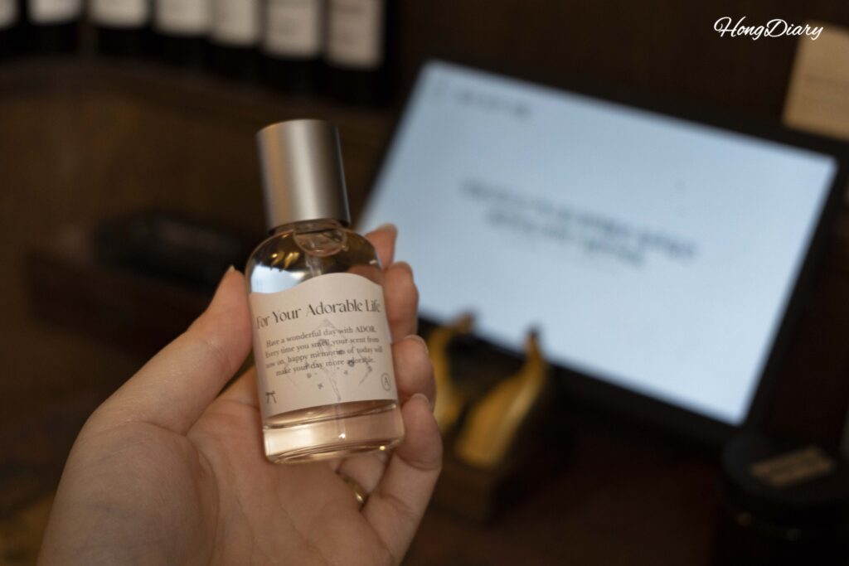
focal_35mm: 60
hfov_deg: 33.4
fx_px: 1415
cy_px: 283
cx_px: 424
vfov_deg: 22.6
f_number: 5.6
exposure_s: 1/60
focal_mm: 60
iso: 2000
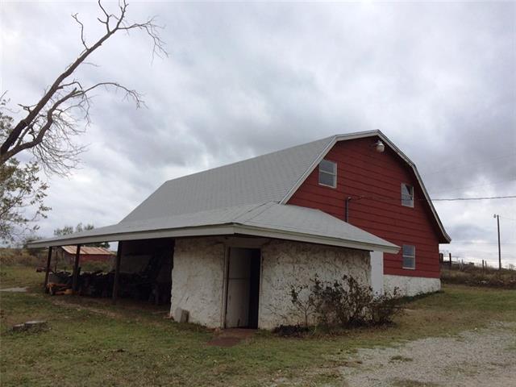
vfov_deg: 48.2
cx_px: 258
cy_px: 194
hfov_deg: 61.7
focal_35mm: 29
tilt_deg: +10.8
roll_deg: -2.3
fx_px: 432
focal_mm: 4.15
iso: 32
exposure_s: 1/1325
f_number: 2.2
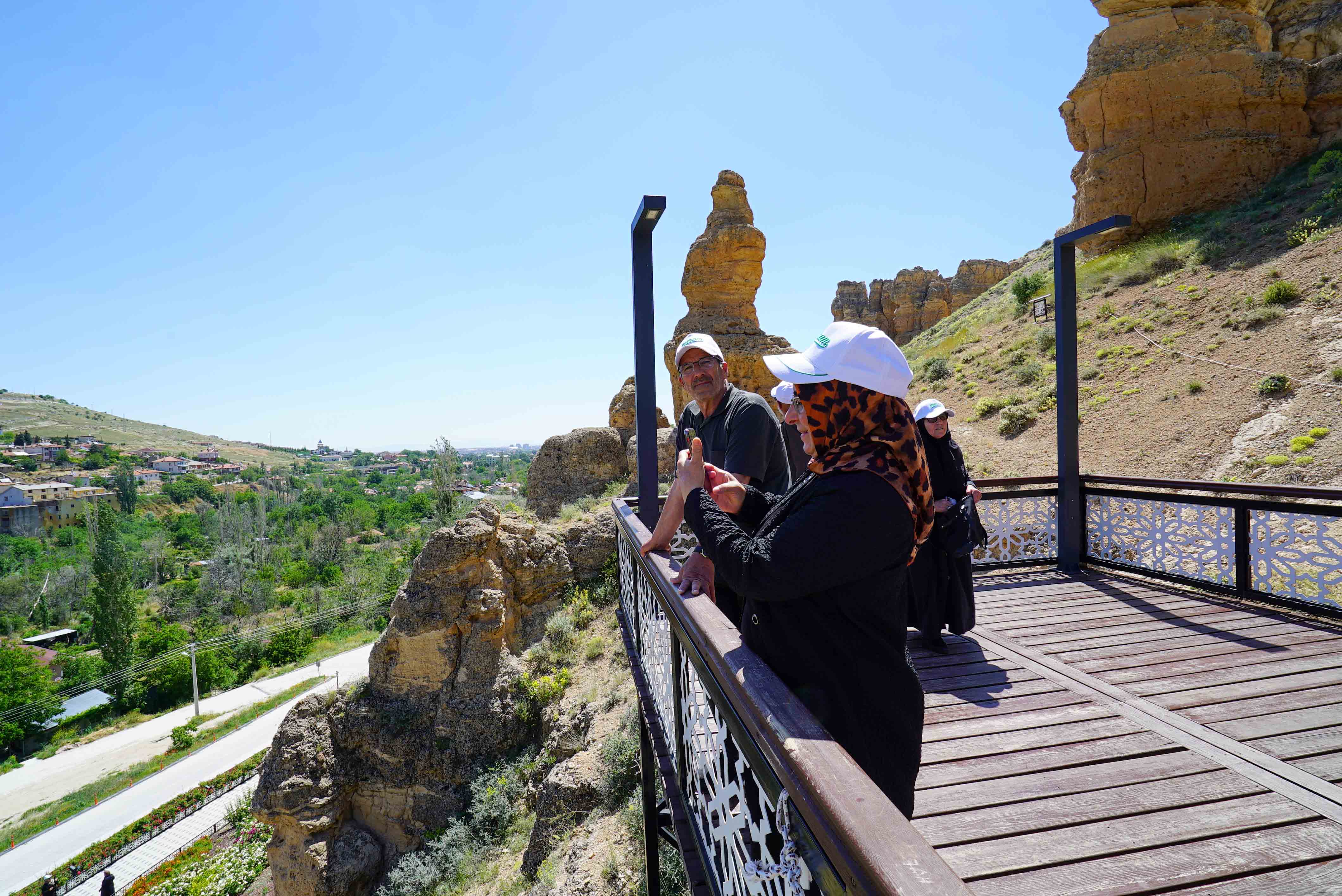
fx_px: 597
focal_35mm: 16
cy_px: 448
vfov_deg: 73.8
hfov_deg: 96.7
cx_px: 671
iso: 100
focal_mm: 16
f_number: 13
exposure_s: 1/80
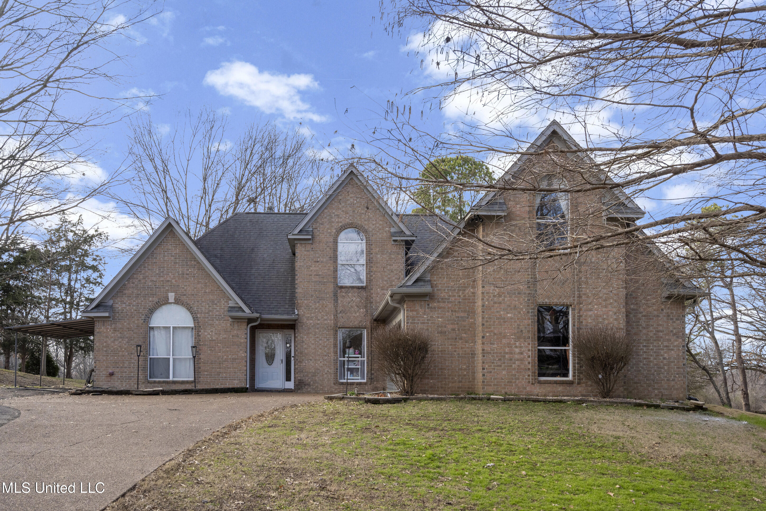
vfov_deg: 43.6
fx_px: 638
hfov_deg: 61.9
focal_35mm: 30
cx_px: 383
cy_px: 256
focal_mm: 30
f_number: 9
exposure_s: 1/500
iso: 1000
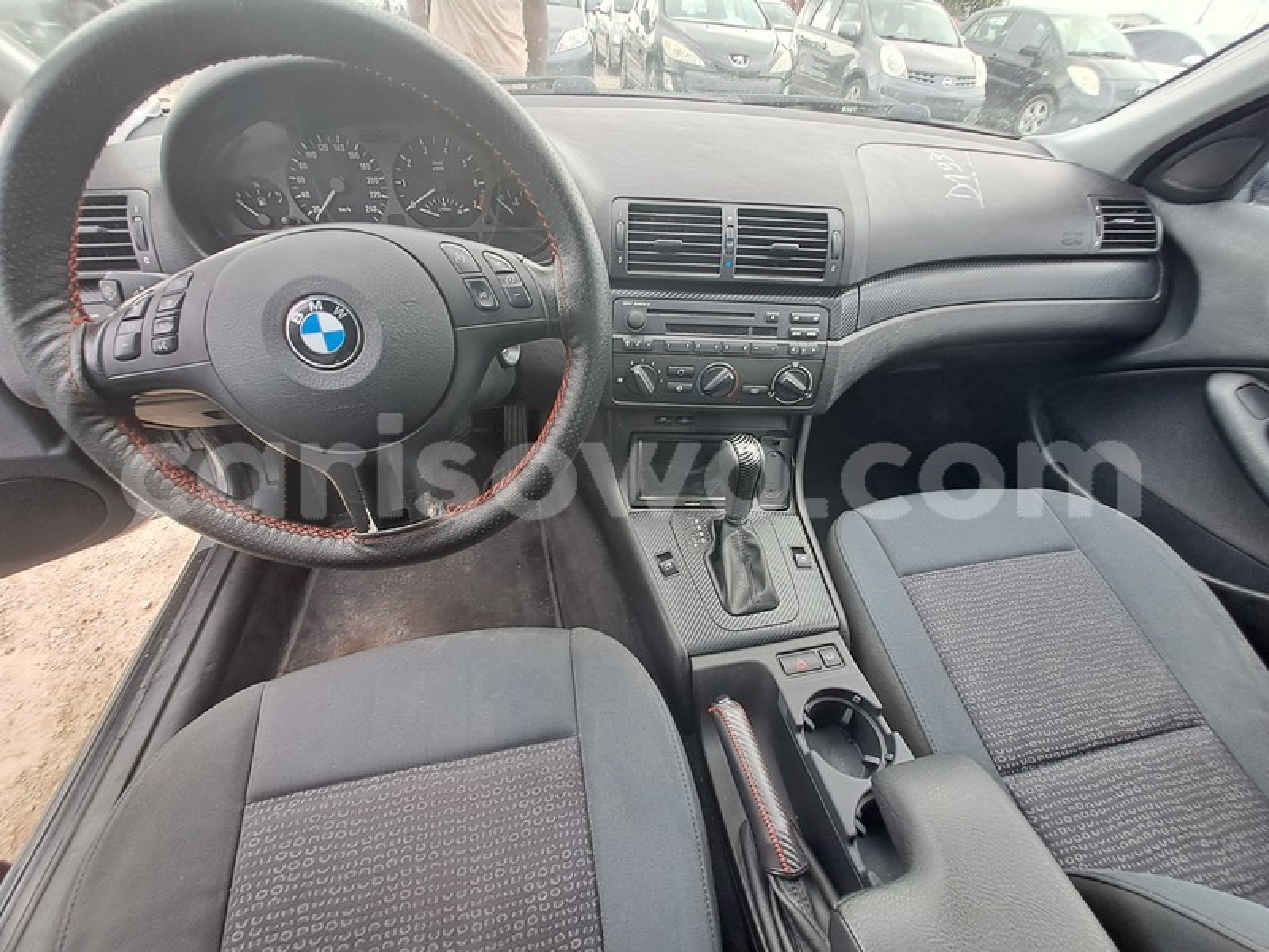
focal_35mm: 13
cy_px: 476
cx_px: 634
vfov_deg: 89.9
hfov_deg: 106.2
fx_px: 477
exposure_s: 1/100
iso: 40
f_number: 2.2
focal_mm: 1.42
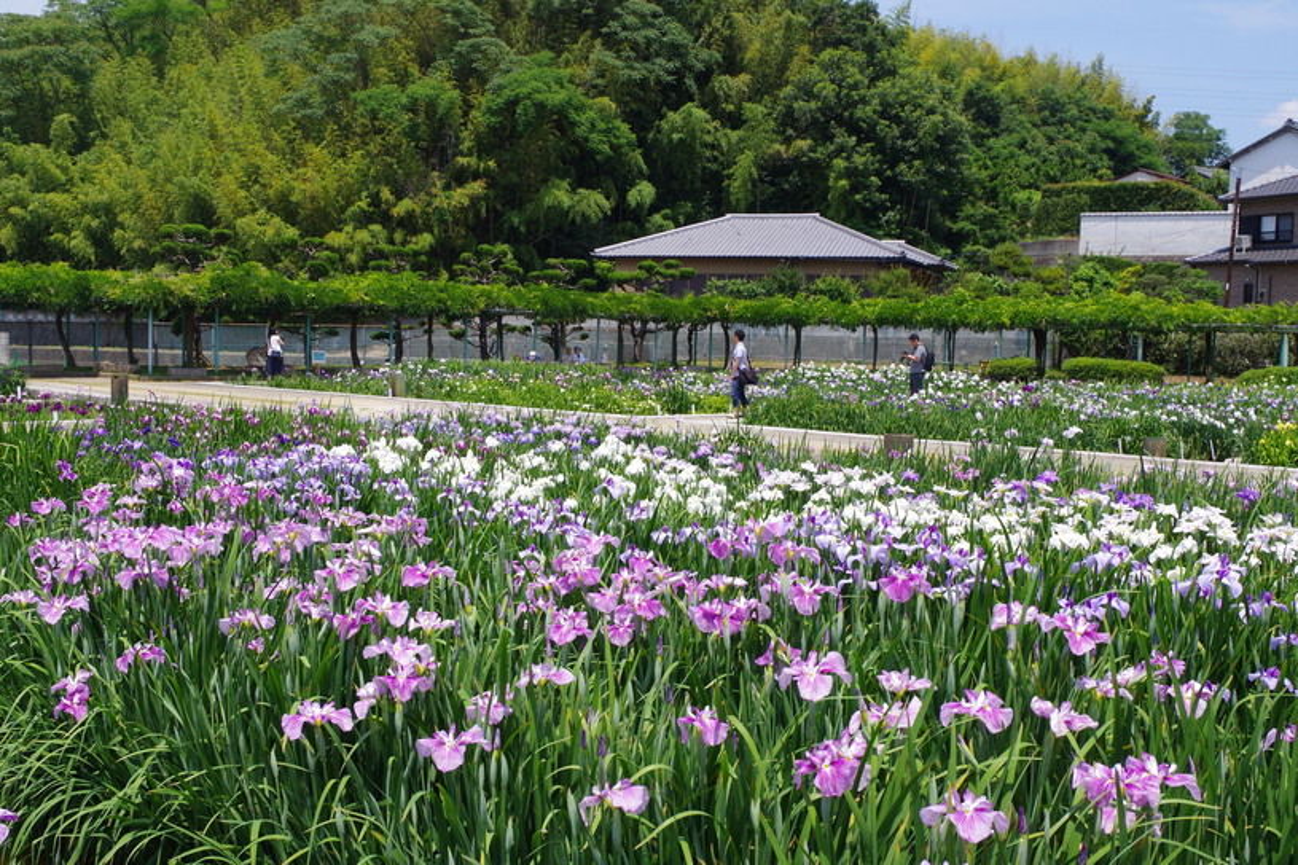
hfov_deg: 49.6
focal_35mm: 39
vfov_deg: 34.2
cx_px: 649
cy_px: 432
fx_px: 1406
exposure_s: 1/125
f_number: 11
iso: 200
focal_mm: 26.25
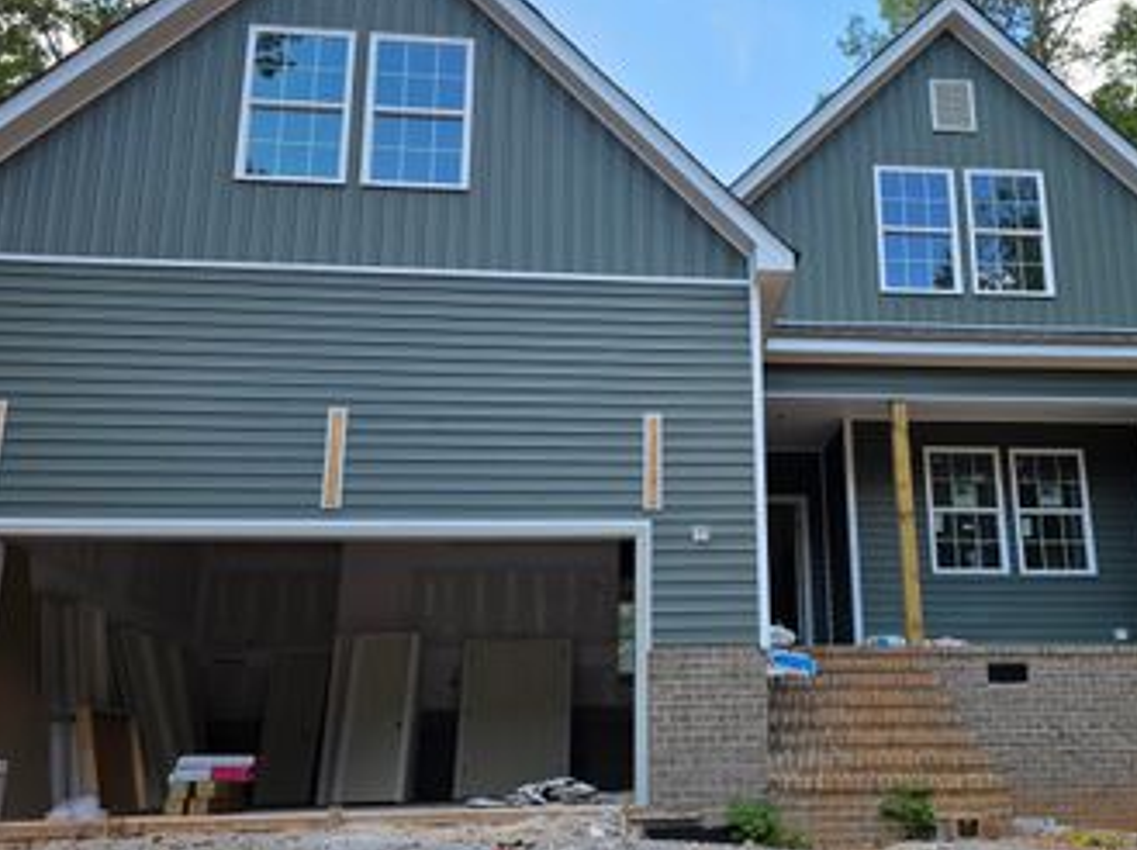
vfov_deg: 40.6
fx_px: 1148
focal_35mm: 35
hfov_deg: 51.8
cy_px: 458
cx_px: 746
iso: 80
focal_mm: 6.3
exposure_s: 1/1571
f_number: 1.7
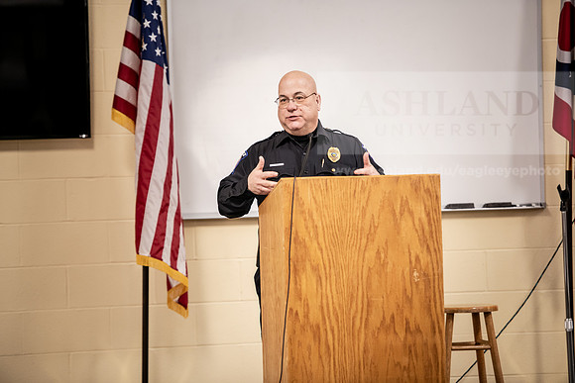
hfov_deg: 12.1
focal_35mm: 170
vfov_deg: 8.1
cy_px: 192
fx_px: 2716
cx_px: 288
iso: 1600
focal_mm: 170
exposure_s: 1/200
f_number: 2.8
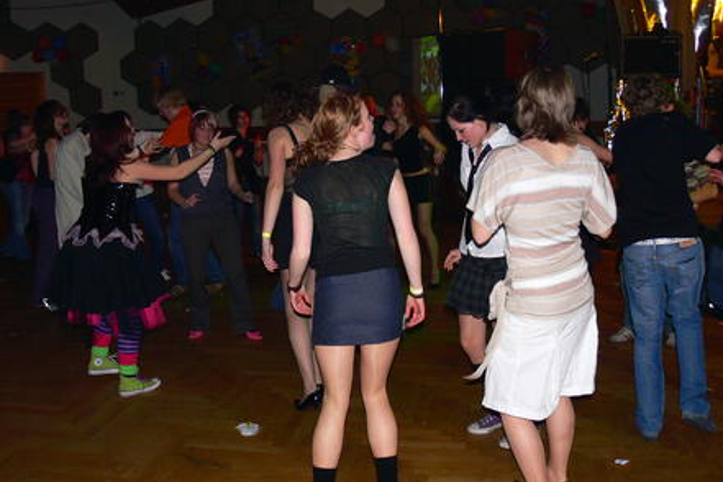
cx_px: 361
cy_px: 221
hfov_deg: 49.6
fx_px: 783
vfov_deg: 34.2
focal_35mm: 39
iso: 100
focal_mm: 7.4
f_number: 2.8
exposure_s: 1/30
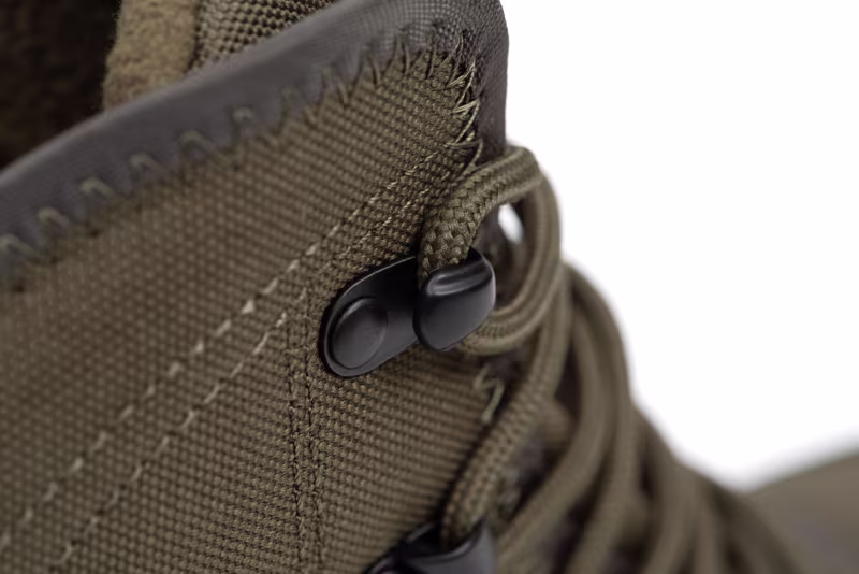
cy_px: 287
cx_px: 430
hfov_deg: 19.4
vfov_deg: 13.1
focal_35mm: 105
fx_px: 2506
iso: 200
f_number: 16
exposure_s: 1/160
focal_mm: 105
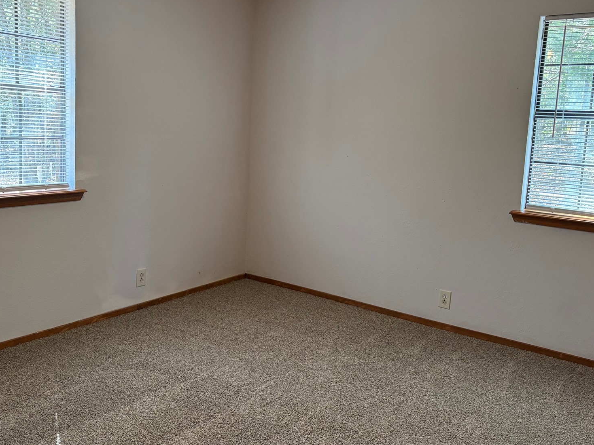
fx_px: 583
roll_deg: -2.5
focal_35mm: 34
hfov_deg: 53.9
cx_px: 280
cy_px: 196
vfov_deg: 41.7
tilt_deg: -6.4
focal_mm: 5.96
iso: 125
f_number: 1.6
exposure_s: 1/60
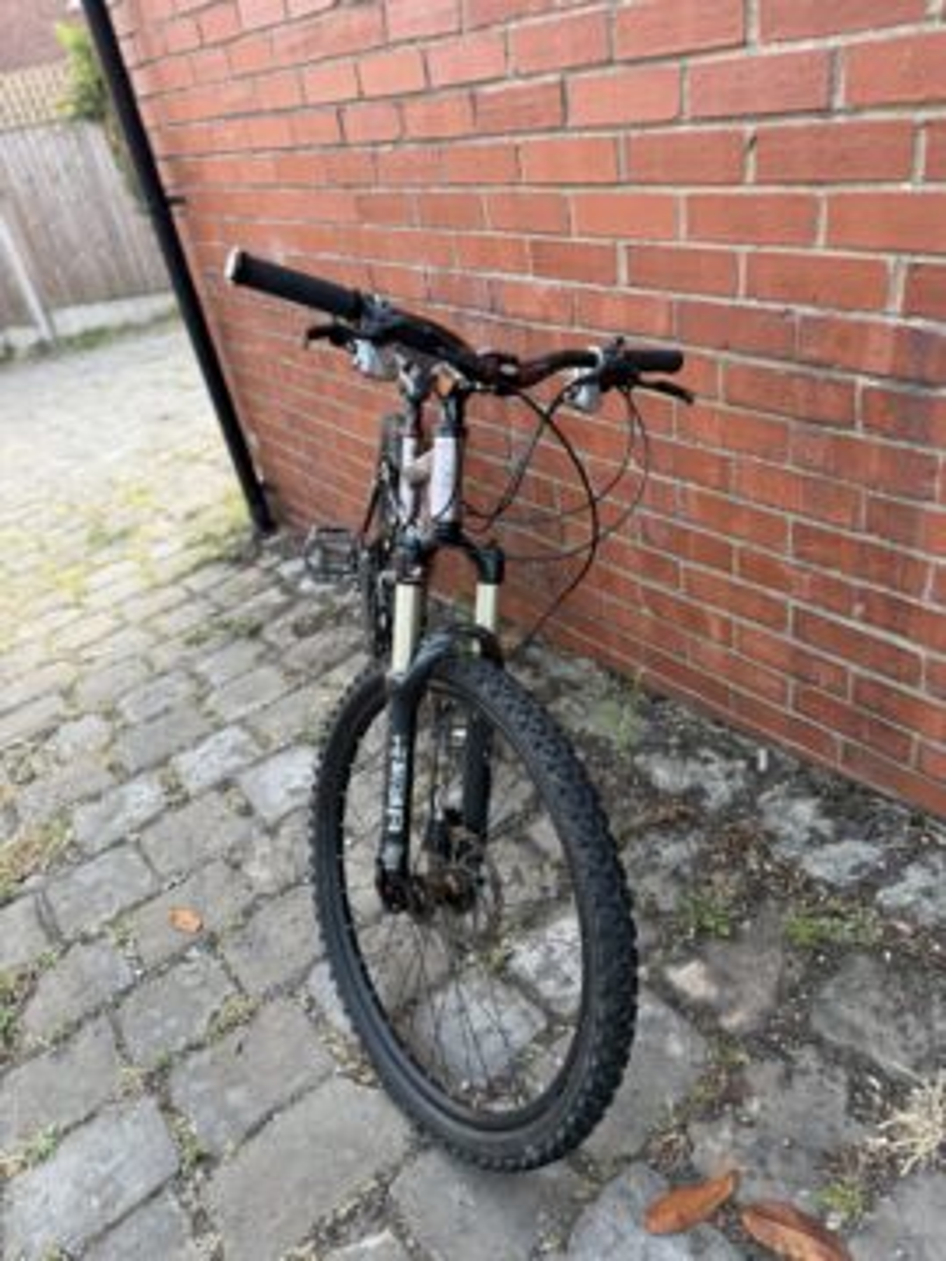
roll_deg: +11.0
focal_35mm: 24
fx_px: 875
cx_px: 473
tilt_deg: -33.4
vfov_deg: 71.6
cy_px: 630
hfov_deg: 56.8
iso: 100
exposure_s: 1/121
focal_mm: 6.76
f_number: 1.78
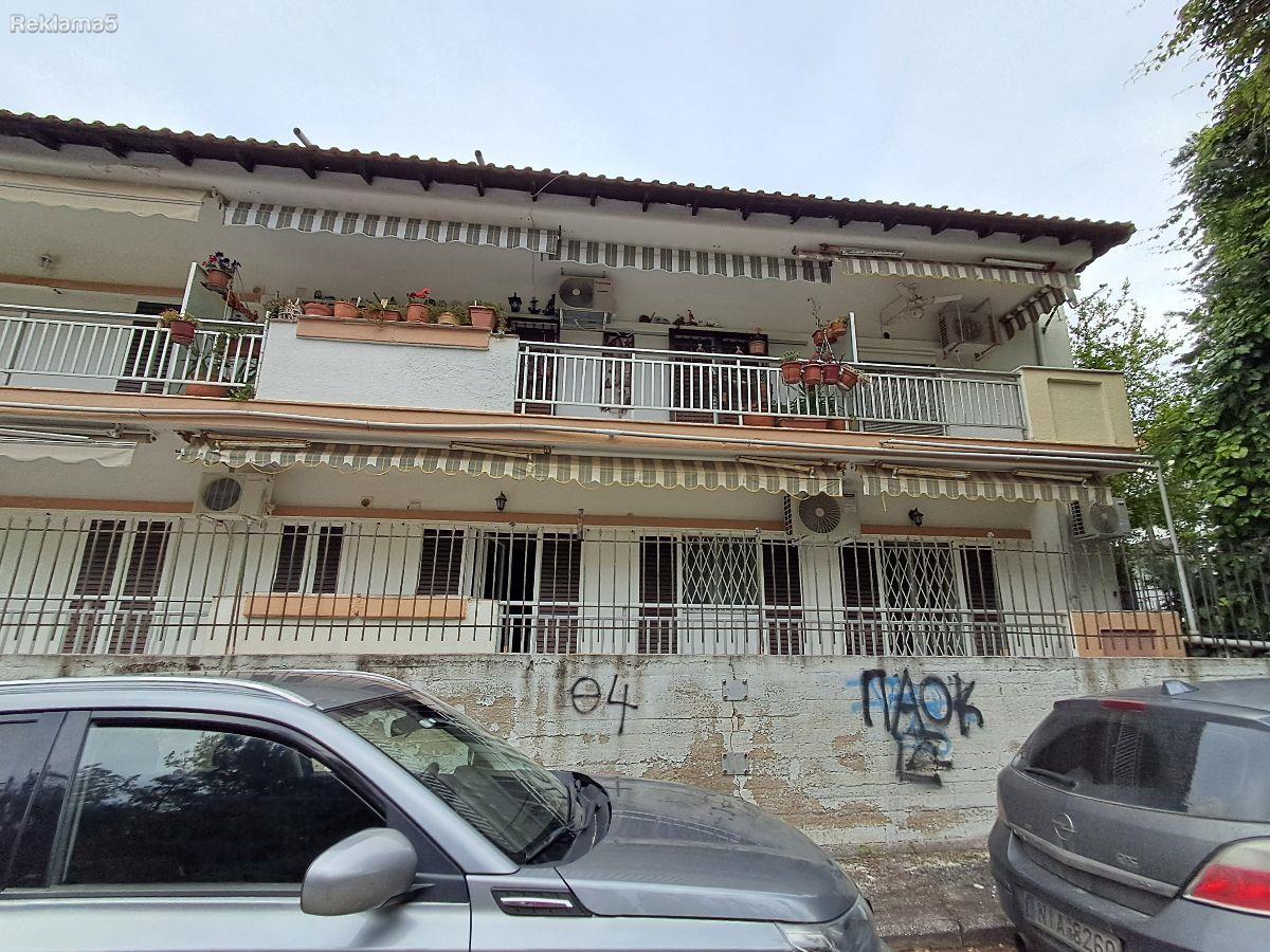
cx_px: 635
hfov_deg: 94.5
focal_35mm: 16
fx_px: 587
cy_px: 476
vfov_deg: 78.1
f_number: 2.2
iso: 40
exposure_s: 1/846
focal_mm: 1.64
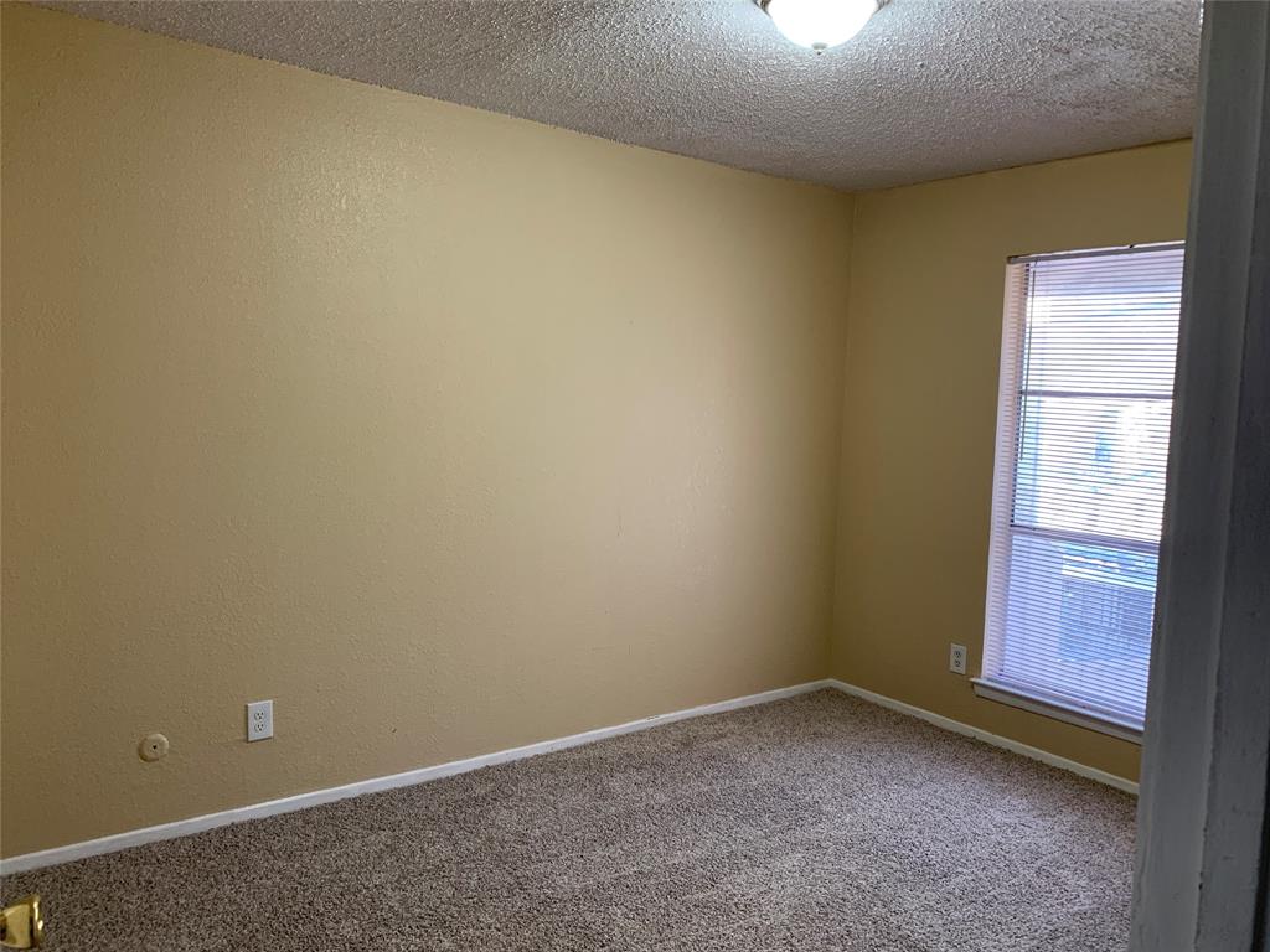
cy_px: 476
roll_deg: -2.1
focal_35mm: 26
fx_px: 954
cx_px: 635
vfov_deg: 53.1
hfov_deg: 67.3
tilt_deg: -4.0
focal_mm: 4.25
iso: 100
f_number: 1.8
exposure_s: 1/60
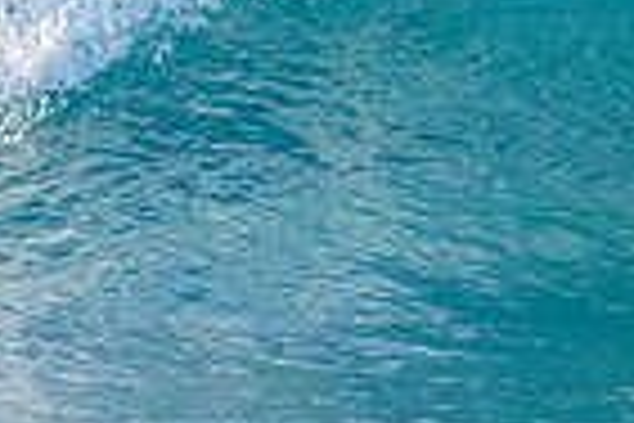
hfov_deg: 1.0
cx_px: -499
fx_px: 36223
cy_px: -200
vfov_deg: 0.7
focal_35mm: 2057
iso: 450
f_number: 5.6
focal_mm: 500
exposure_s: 1/2000
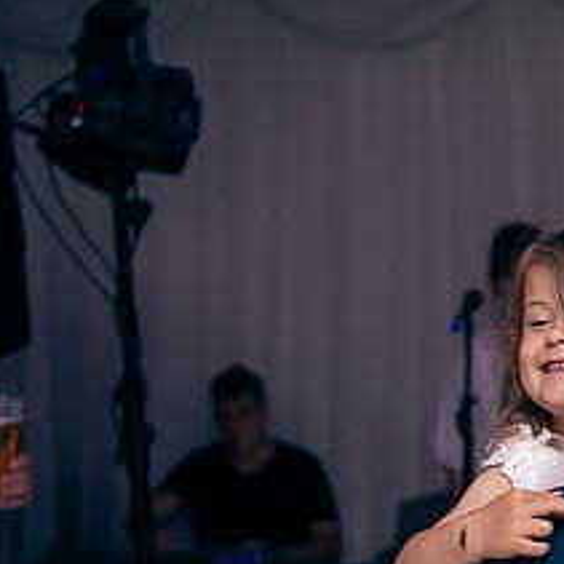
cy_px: 512
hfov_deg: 14.5
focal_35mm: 117
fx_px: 2157
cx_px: 623
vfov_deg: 14.7
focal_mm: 50
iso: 800
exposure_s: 1/160
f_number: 3.5
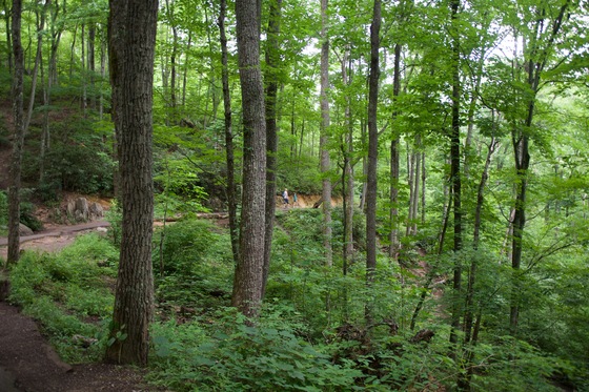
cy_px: 196
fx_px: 458
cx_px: 294
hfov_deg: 65.5
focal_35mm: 28
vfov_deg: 46.4
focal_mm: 19
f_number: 2.8
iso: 100
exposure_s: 1/13
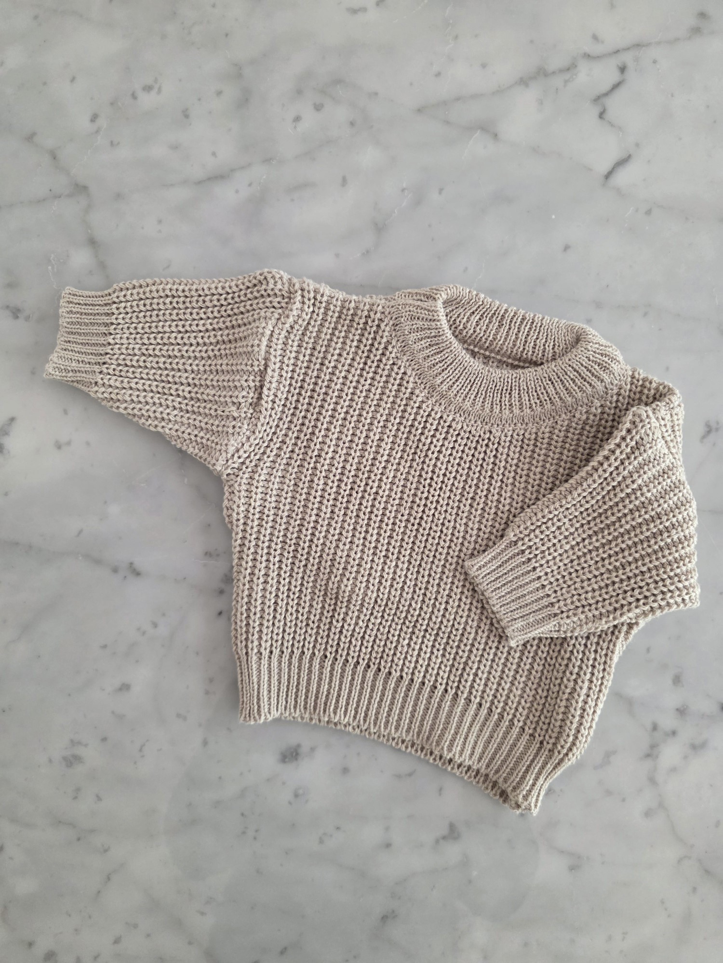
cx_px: 362
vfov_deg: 73.9
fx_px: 641
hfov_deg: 58.9
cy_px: 482
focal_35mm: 23
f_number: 1.7
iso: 500
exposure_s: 1/101
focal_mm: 6.3
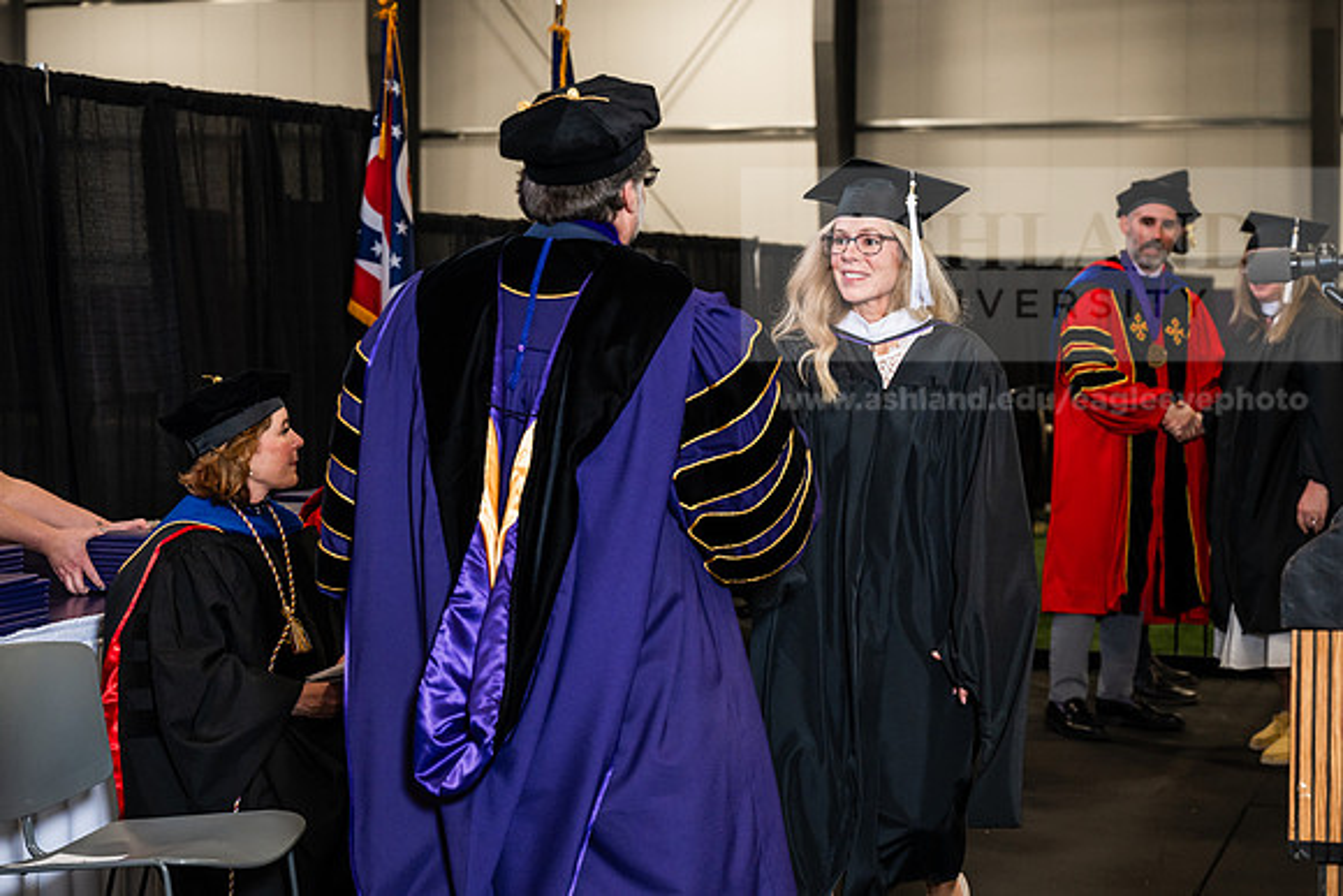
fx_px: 2612
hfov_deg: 28.8
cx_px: 672
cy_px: 448
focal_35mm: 70
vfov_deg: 19.5
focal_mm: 70
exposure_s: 1/200
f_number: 4.5
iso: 1250
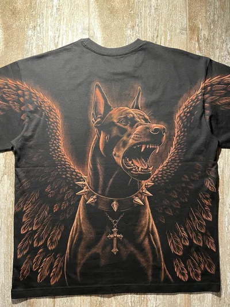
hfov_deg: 53.1
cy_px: 154
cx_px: 115
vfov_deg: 67.3
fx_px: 230
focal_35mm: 26
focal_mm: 4.2
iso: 500
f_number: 1.6
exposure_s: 1/50
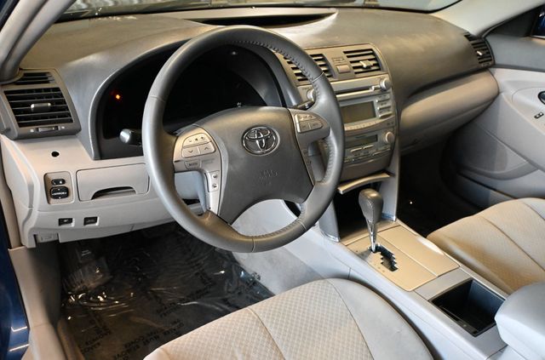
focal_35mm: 31
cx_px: 272
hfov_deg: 60.8
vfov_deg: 42.4
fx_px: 464
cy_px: 180
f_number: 3.8
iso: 3200
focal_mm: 20.5
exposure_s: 1/100
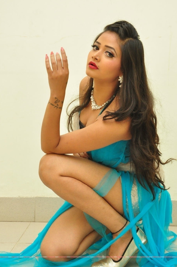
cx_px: 98
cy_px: 134
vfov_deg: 25.8
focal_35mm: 79
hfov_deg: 17.3
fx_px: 581
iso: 1600
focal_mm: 45
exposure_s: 1/125
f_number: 8
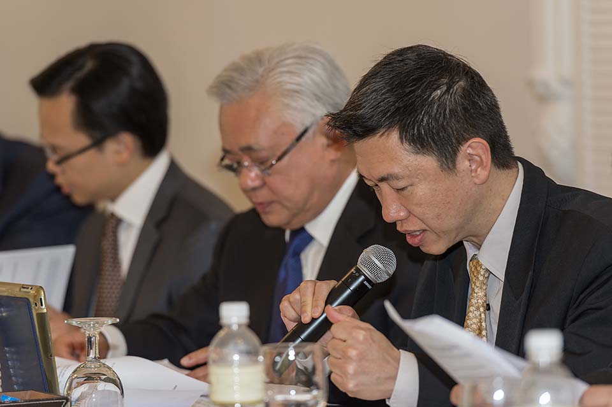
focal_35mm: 200
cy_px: 204
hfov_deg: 10.3
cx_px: 306
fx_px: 3398
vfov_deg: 6.9
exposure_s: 1/60
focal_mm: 200
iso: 800
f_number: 4.5
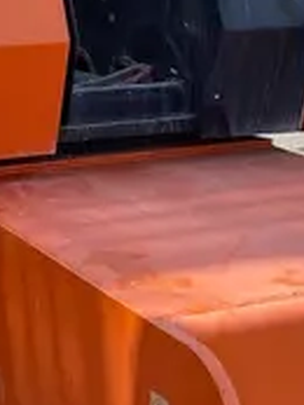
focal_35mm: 110
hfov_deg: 13.4
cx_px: 35
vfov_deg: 17.6
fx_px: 1286
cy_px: 53
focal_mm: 4.25
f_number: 1.8
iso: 32
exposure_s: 1/1565
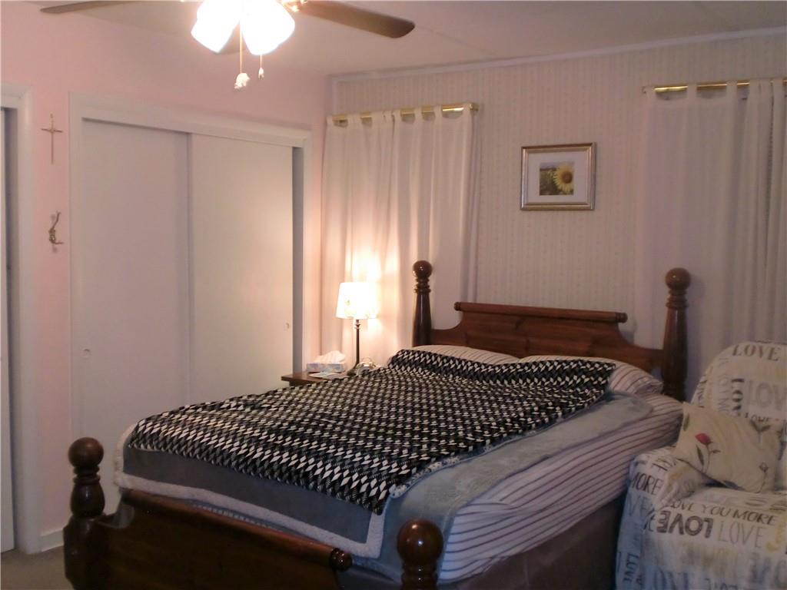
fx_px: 796
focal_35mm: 35
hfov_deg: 52.6
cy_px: 295
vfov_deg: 40.7
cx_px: 394
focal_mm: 6.3
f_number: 3.1
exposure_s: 1/50
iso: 400
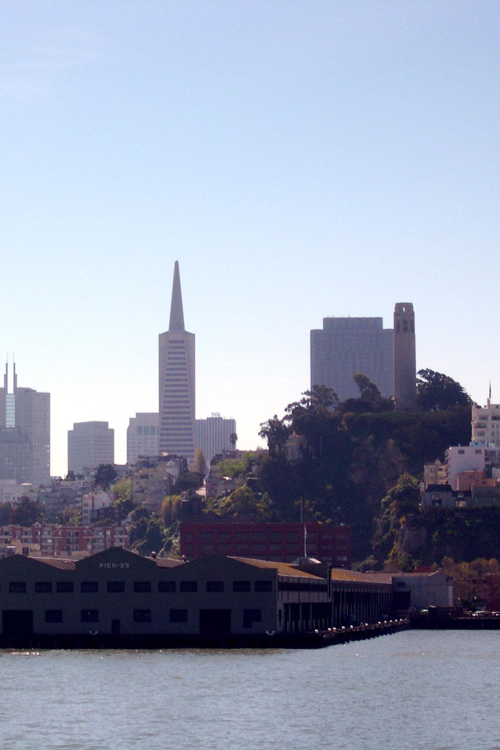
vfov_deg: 16.0
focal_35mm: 128
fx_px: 2666
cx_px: 197
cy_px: 375
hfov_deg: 10.7
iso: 100
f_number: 12
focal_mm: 19.5
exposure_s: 1/121
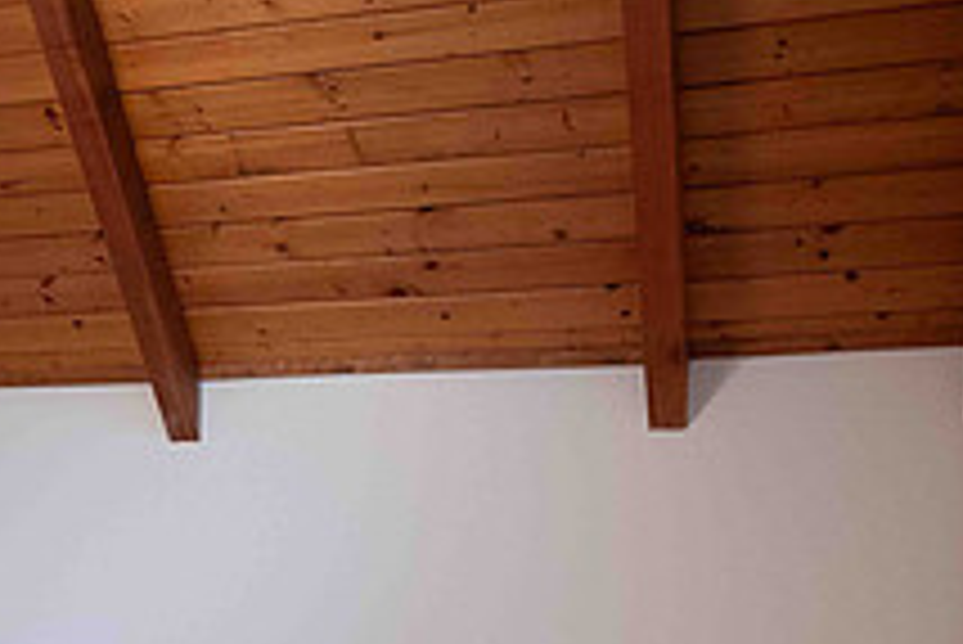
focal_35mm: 65
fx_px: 1740
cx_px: 81
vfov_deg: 20.0
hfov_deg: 29.5
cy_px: 723
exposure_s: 1/250
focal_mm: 24
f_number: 2.5
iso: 2000
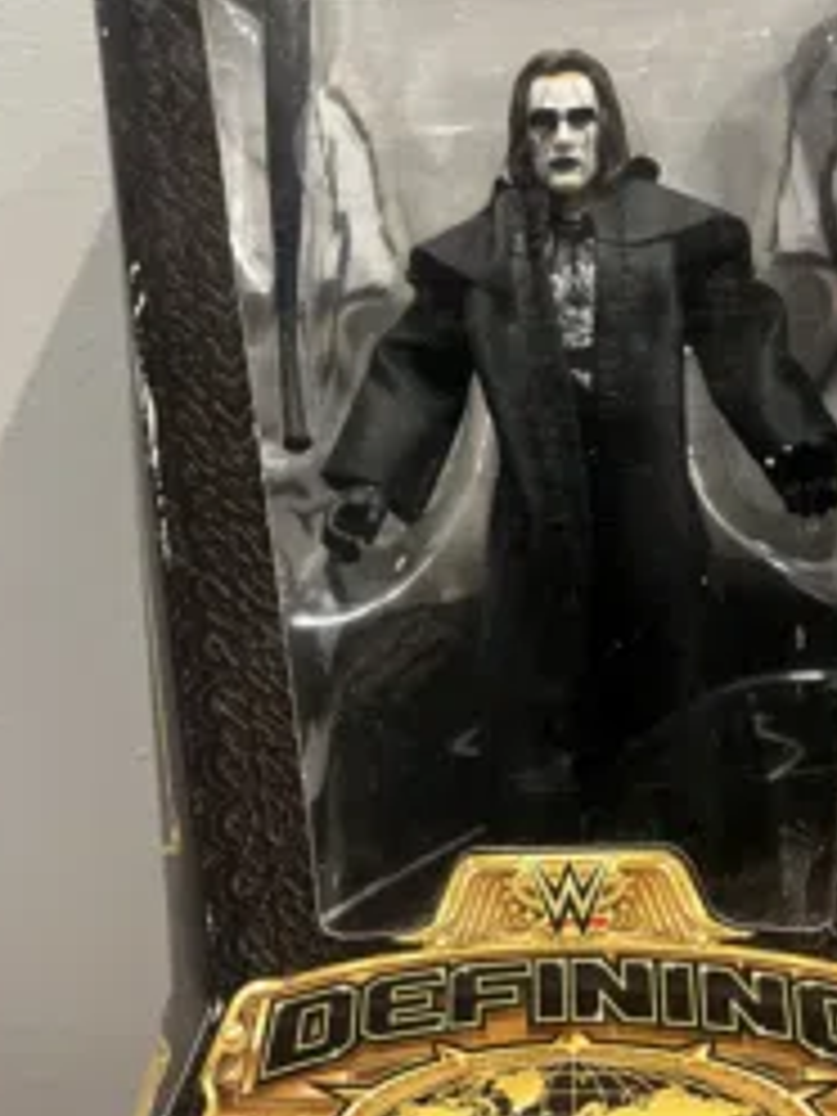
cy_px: 603
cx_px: 536
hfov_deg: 34.1
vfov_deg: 44.8
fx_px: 1354
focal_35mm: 42
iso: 500
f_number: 1.6
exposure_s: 1/33
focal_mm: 5.1
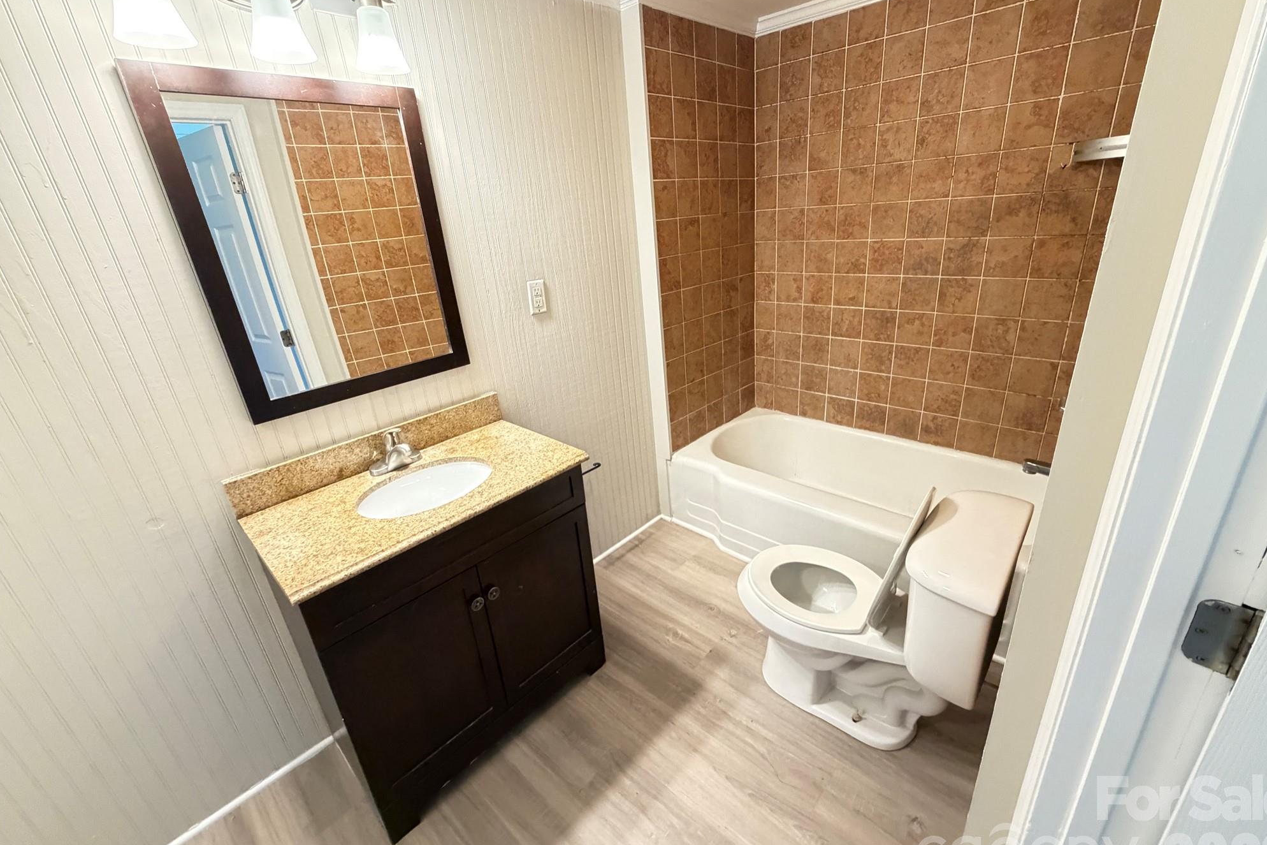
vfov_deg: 77.3
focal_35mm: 15
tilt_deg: -20.3
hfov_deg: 100.4
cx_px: 648
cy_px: 411
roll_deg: +4.6
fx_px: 528
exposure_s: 1/60
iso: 640
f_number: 2.2
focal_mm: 2.22
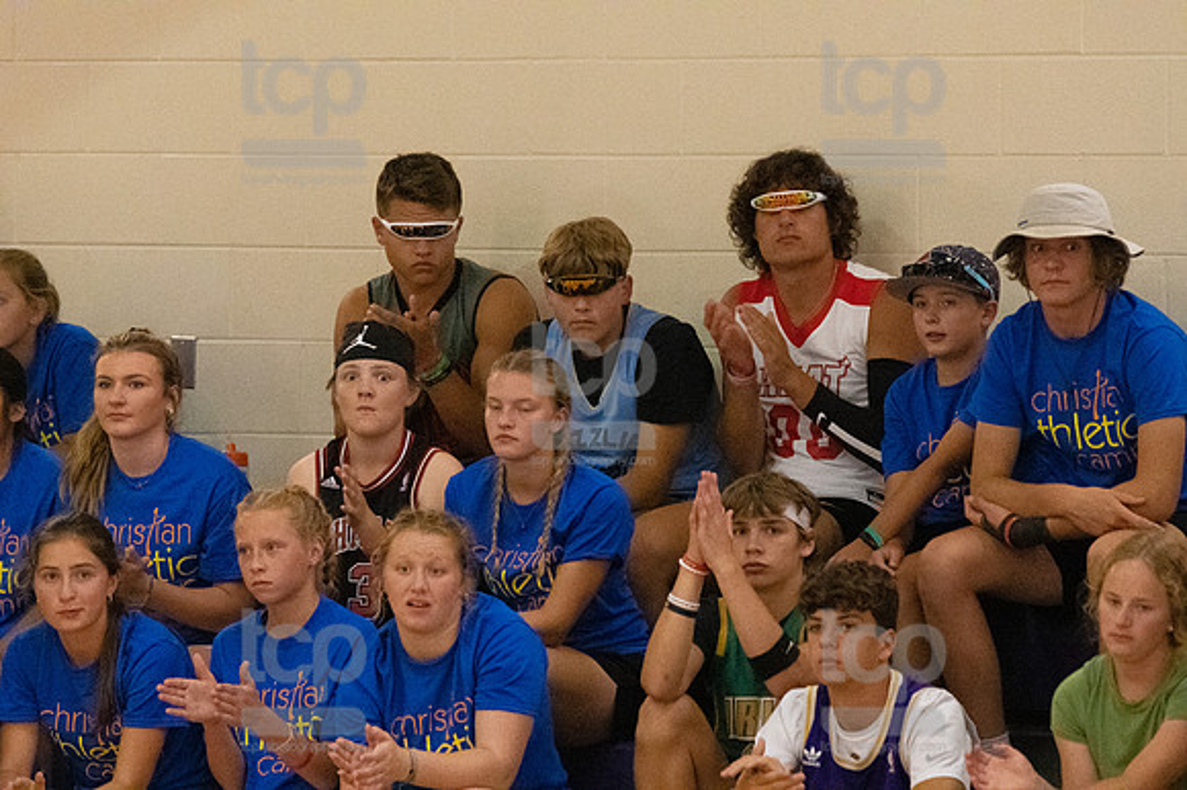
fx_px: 9886
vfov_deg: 4.6
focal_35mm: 300
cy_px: 395
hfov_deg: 6.9
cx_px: 594
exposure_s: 1/500
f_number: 4.5
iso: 8000
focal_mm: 200
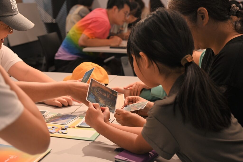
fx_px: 365
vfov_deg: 25.1
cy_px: 81
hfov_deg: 36.9
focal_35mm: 54
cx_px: 122
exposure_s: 1/60
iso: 280
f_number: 5.6
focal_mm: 54
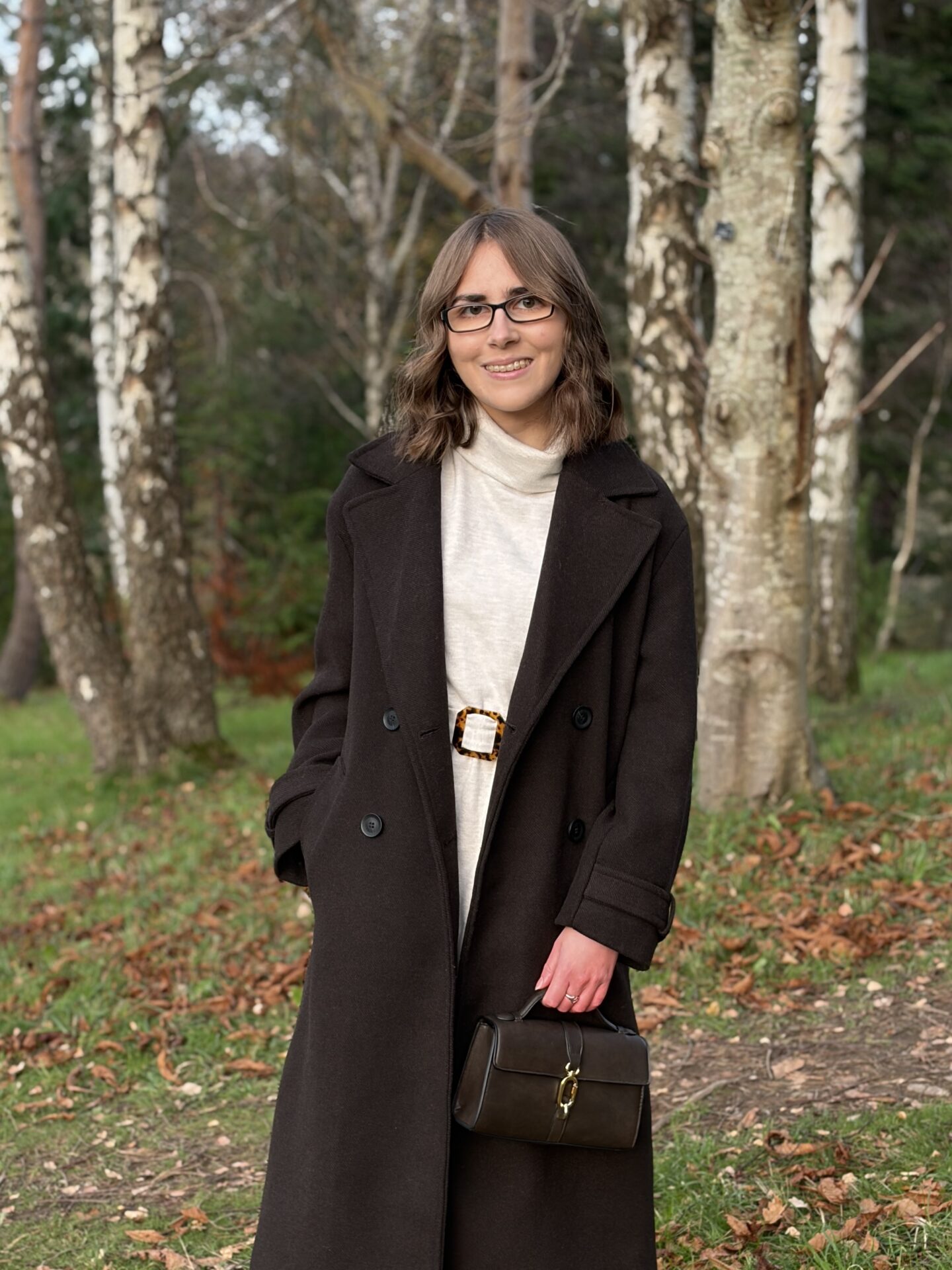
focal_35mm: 52
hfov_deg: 28.0
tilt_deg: -11.2
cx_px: 476
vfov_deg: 36.8
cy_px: 635
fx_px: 1907
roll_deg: -2.5
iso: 50
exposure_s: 1/121
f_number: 1.6
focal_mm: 5.96
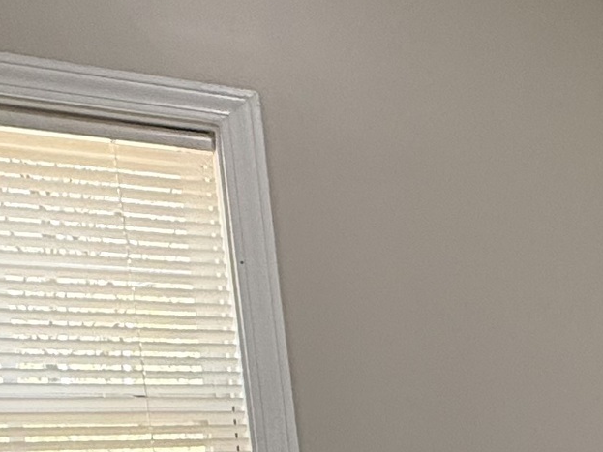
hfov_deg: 20.1
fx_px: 1202
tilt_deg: -3.5
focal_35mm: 69
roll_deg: +3.4
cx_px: 1095
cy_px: 592
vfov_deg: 19.6
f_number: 2.2
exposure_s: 1/120
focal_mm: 2.22
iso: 160
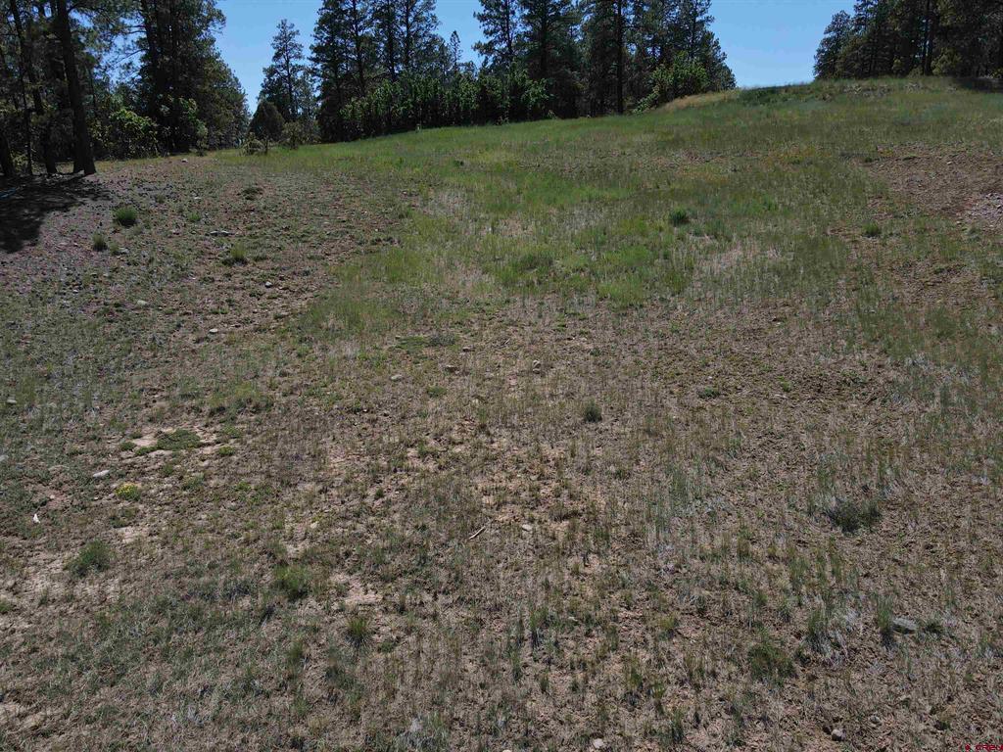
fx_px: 695
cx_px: 502
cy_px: 376
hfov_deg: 71.6
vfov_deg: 56.8
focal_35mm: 24
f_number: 2.8
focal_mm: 4.5
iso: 110
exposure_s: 1/800
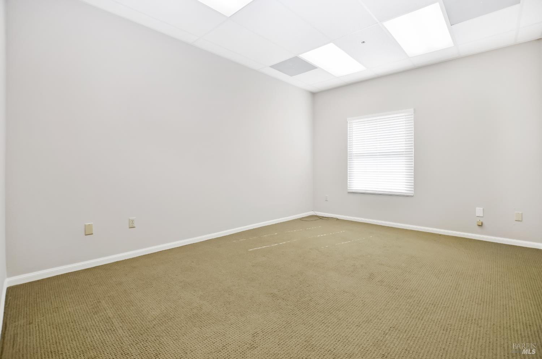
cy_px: 180
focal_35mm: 15
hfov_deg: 100.5
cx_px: 271
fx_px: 225
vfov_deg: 77.1
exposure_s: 1/60
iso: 100
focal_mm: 10
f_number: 3.5
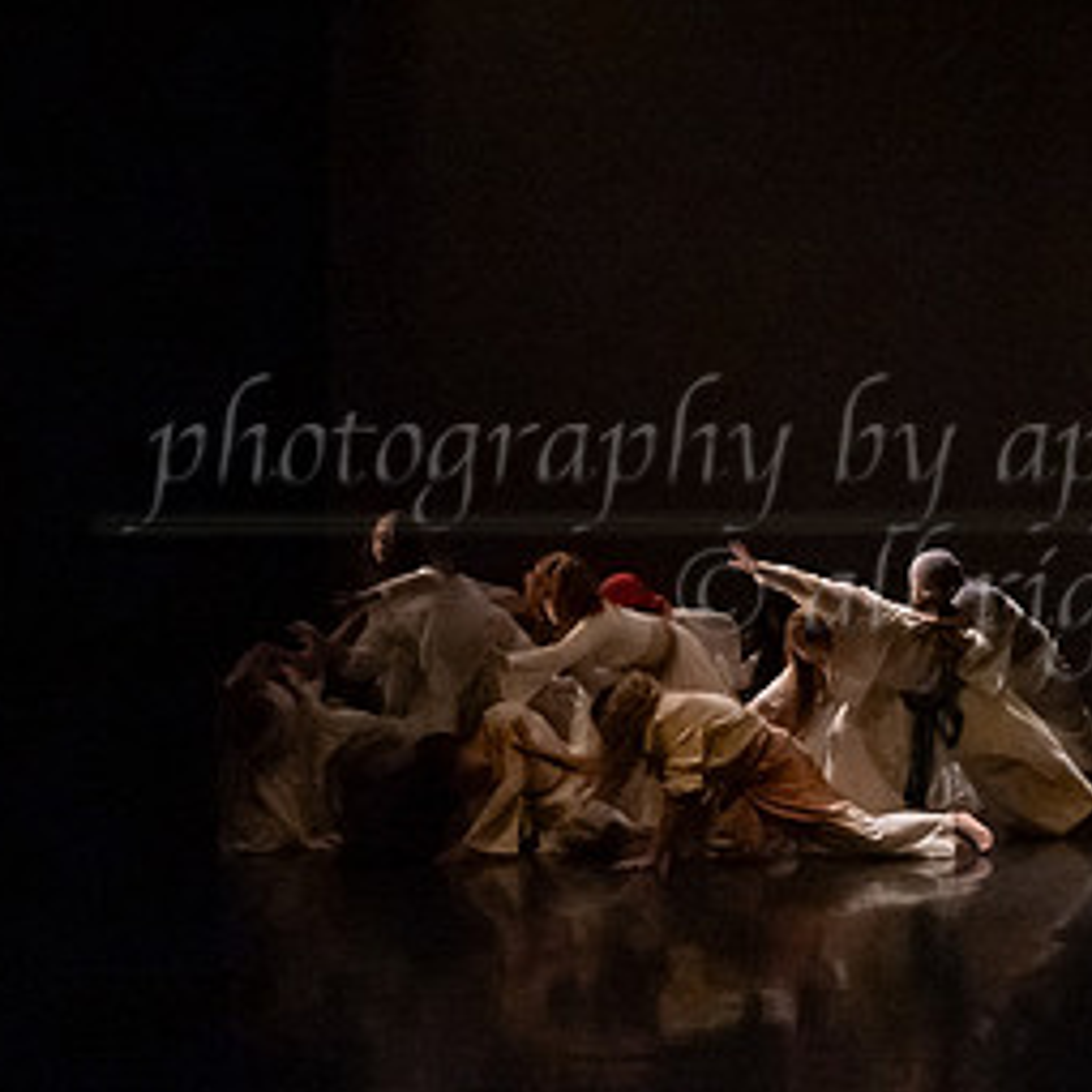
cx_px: 965
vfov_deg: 18.1
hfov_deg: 17.9
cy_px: 575
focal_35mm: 96
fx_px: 3426
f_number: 4
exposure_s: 1/400
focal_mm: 39
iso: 6400
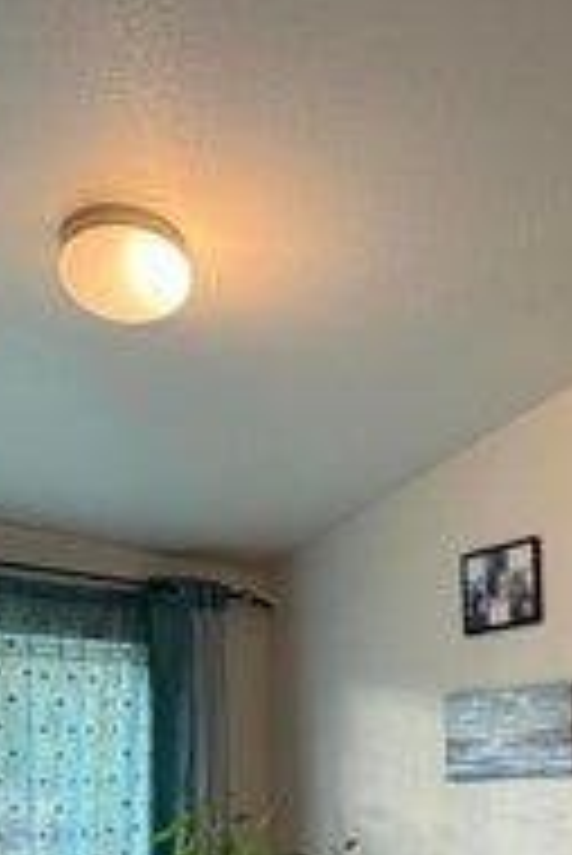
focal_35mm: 49
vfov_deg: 37.4
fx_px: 1166
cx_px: 581
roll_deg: +1.9
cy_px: 788
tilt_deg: +0.6
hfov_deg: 26.1
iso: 200
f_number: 2.2
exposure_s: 1/60
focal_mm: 2.22
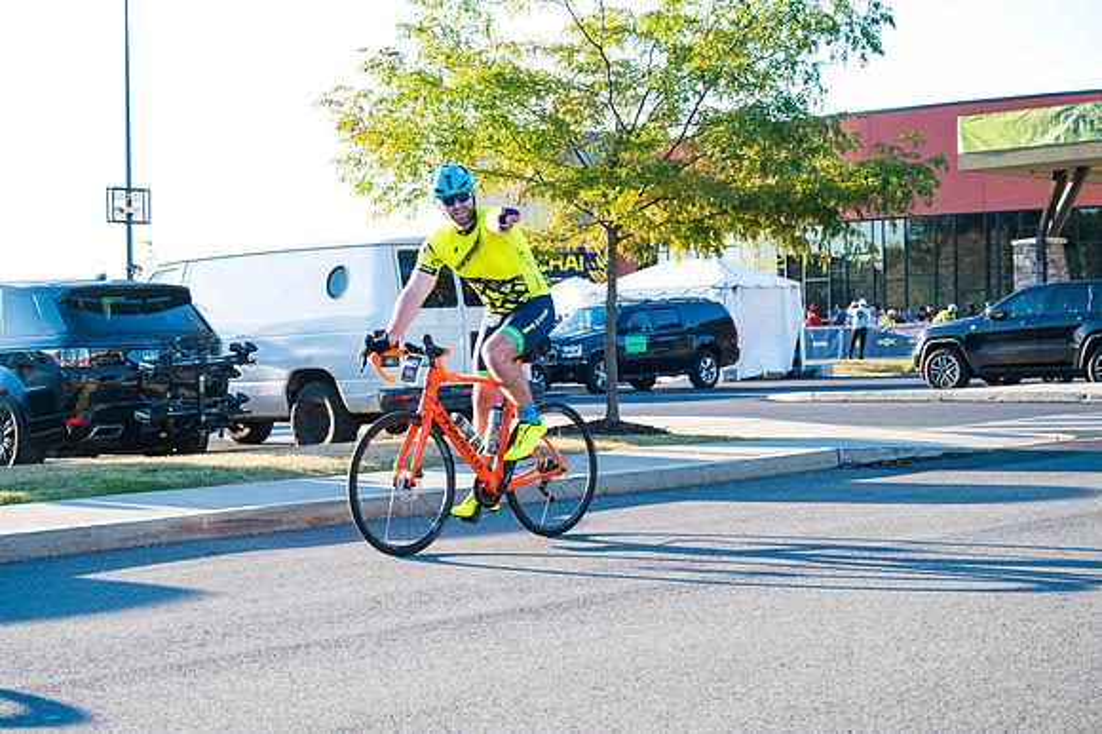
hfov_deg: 32.9
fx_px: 1866
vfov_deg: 22.2
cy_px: 367
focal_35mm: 61
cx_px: 551
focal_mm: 61
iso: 400
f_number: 5.6
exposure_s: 1/250
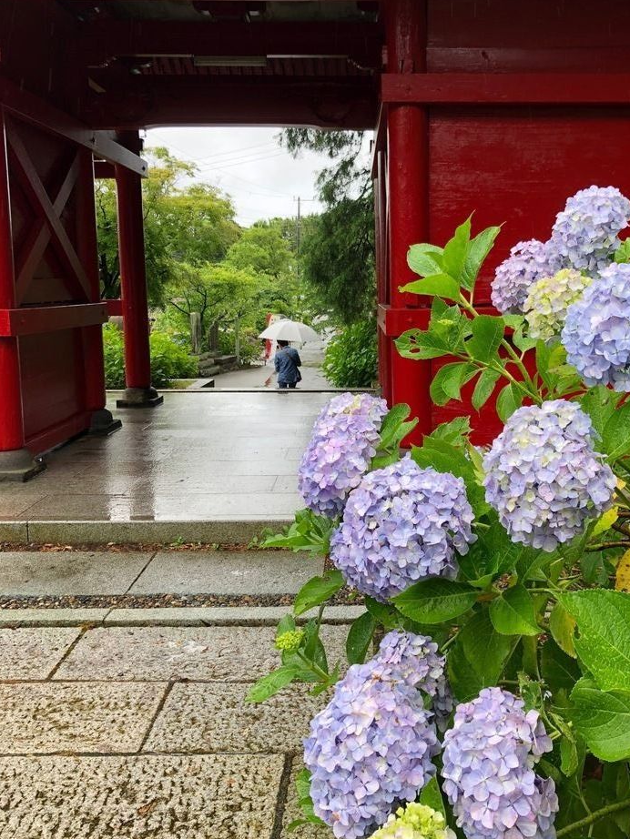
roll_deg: -1.5
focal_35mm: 33
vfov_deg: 55.3
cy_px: 388
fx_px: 800
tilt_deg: -5.5
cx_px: 368
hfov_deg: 42.8
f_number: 1.8
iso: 20
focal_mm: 3.99
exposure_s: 1/124
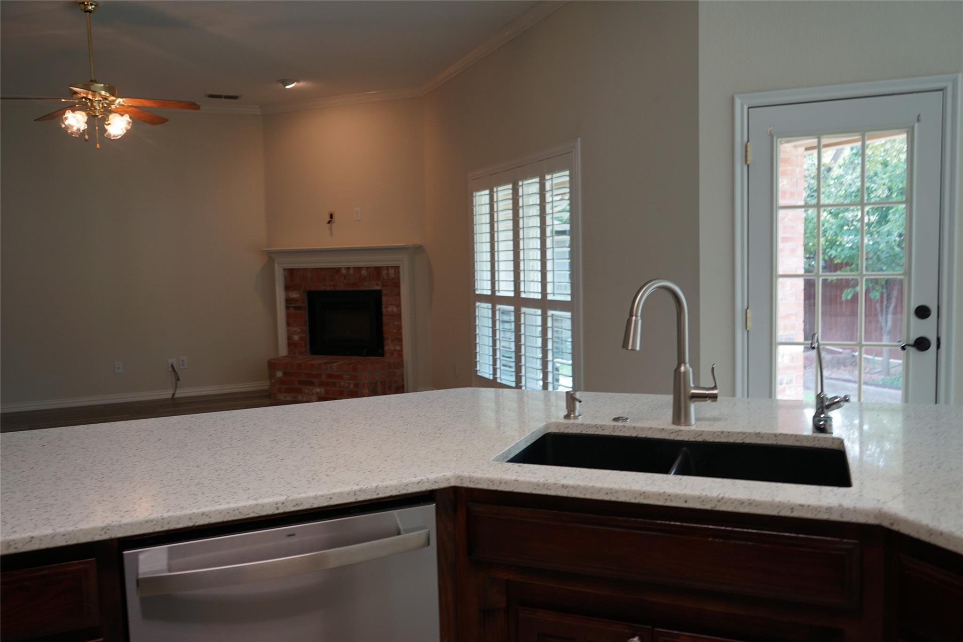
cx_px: 482
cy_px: 321
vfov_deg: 46.4
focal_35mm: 28
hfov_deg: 65.5
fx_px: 749
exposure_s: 1/60
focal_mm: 28
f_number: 5.6
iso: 500
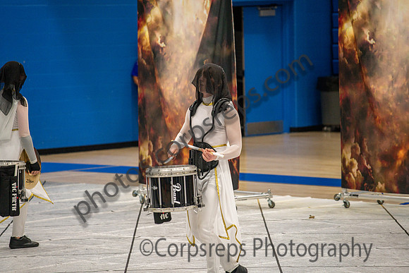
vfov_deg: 6.9
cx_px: 204
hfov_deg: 10.3
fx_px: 2273
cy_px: 136
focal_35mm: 200
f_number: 4
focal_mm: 200
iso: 3600
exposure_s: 1/500
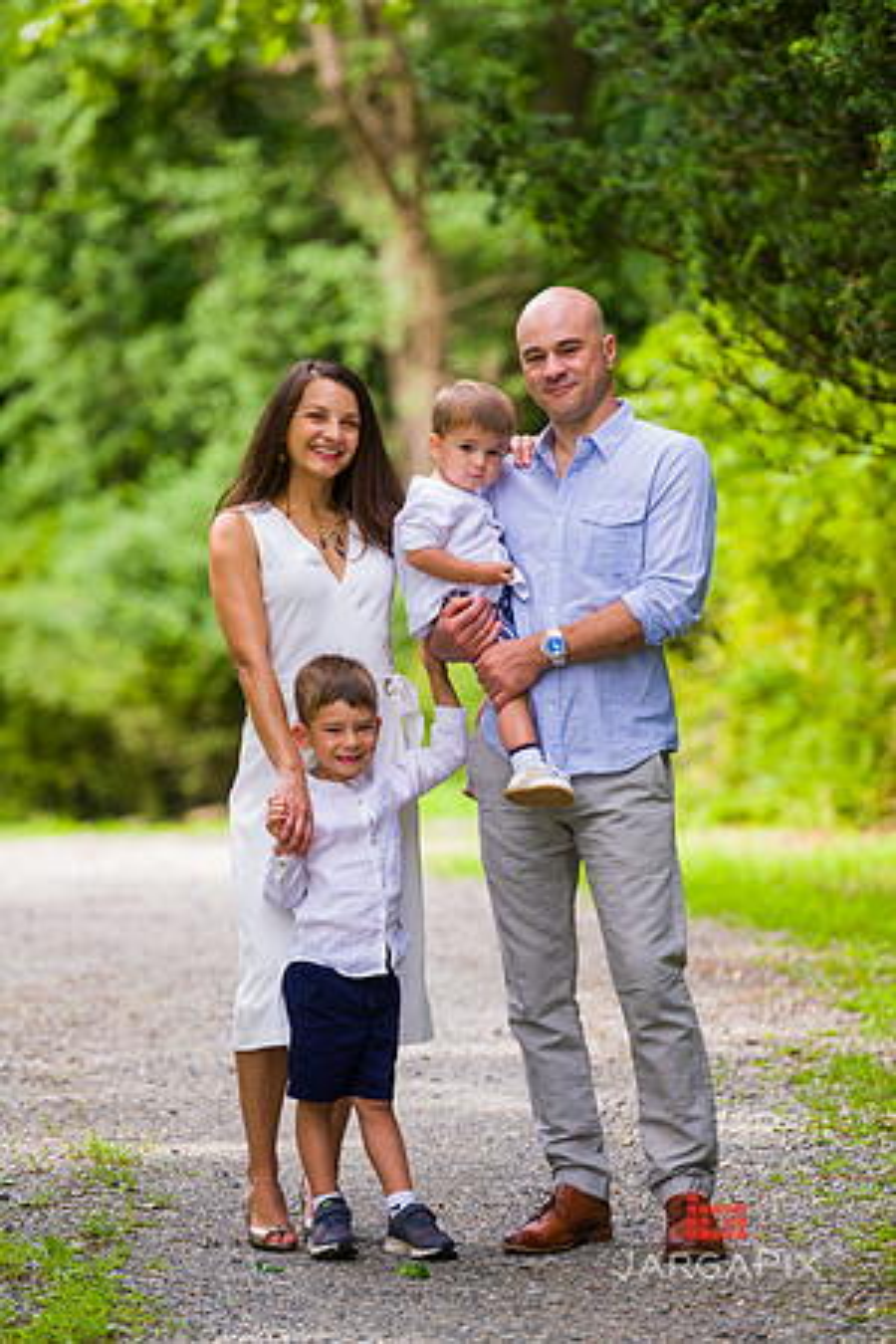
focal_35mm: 185
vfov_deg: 11.1
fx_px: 6906
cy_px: 672
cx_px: 448
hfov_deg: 7.4
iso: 200
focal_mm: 185
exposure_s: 1/250
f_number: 4
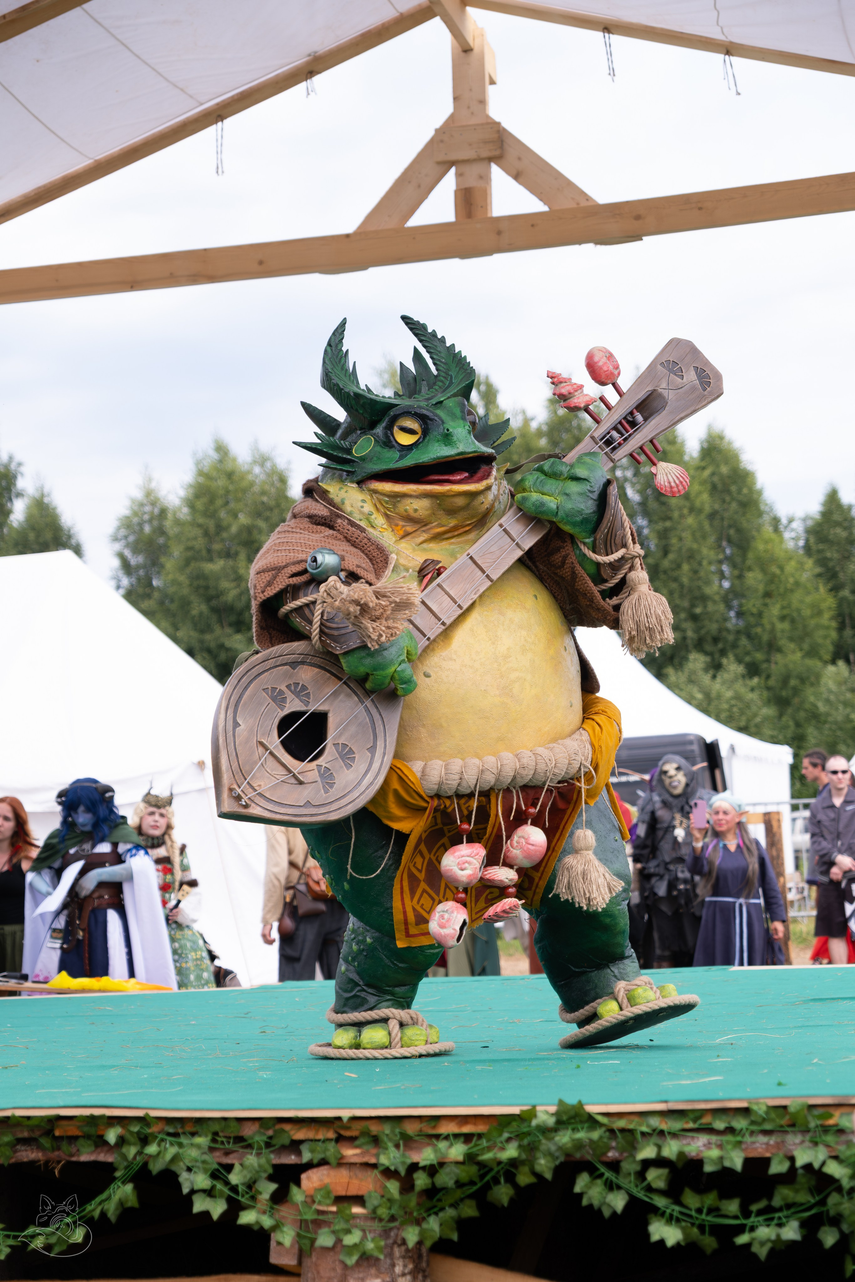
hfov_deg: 19.2
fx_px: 2529
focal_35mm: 71
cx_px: 428
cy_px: 641
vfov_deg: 28.5
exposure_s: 1/1000
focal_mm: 47
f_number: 2.8
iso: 160
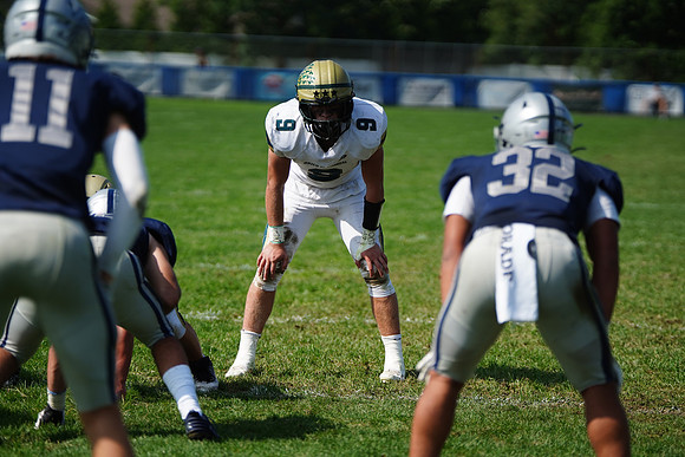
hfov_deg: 10.4
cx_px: 342
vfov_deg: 7.0
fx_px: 3749
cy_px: 228
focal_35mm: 197
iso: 400
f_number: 2.8
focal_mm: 197
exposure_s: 1/6400
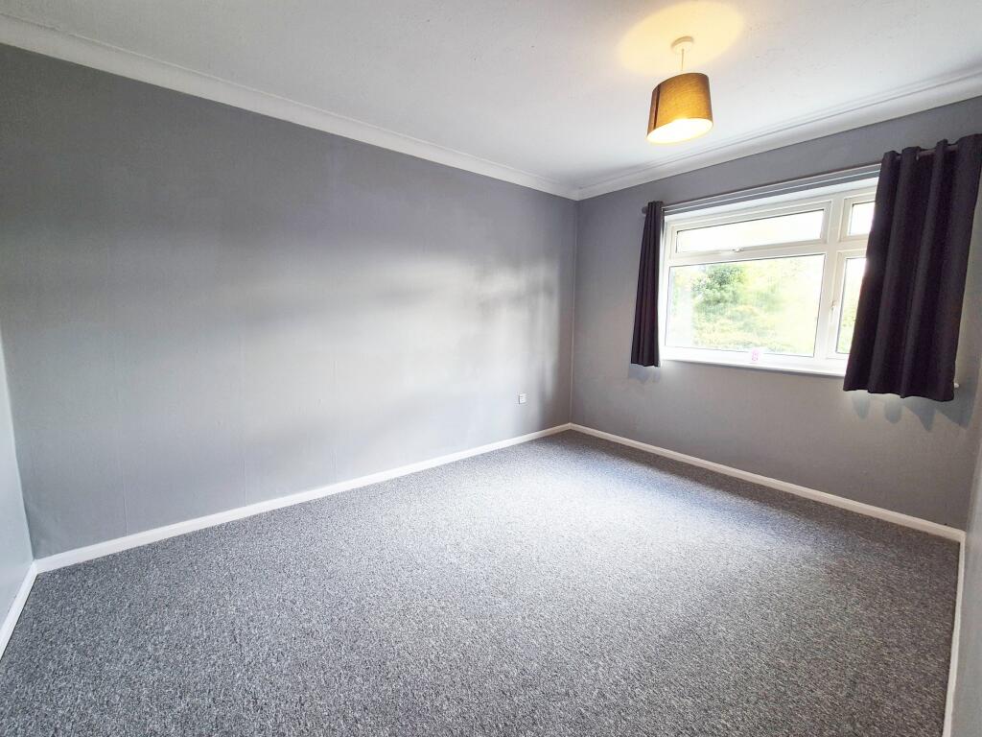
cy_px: 368
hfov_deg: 106.2
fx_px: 369
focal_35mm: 13
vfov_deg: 89.9
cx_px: 491
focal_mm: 2.2
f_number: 2.2
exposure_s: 1/50
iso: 50
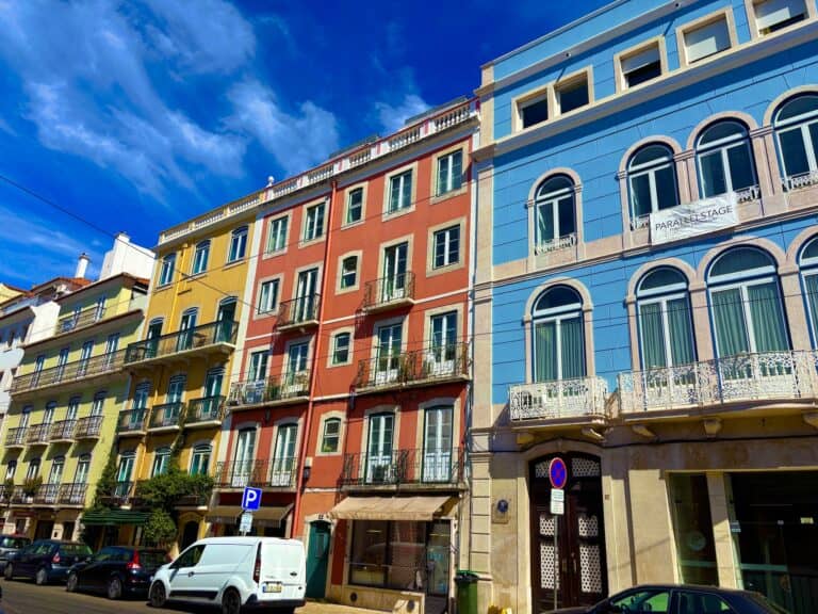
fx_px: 614
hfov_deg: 67.3
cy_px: 307
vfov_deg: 53.1
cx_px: 409
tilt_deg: +20.9
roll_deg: -2.5
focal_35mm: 26
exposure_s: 1/5348
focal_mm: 5.96
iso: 50
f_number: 1.6
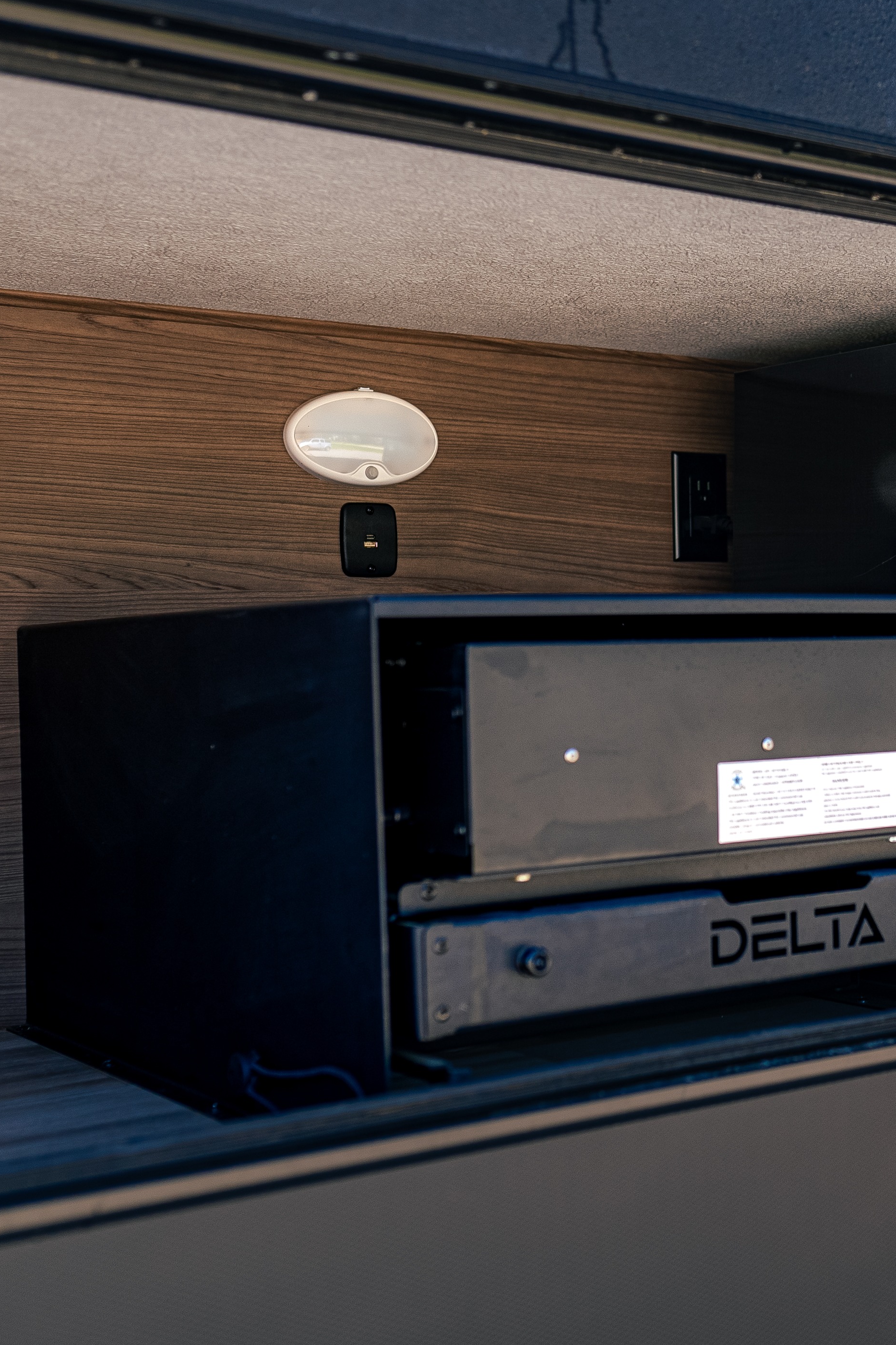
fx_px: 1978
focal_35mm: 53
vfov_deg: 37.5
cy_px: 667
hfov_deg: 24.7
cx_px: 815
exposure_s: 1/200
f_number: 2.8
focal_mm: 35
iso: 200
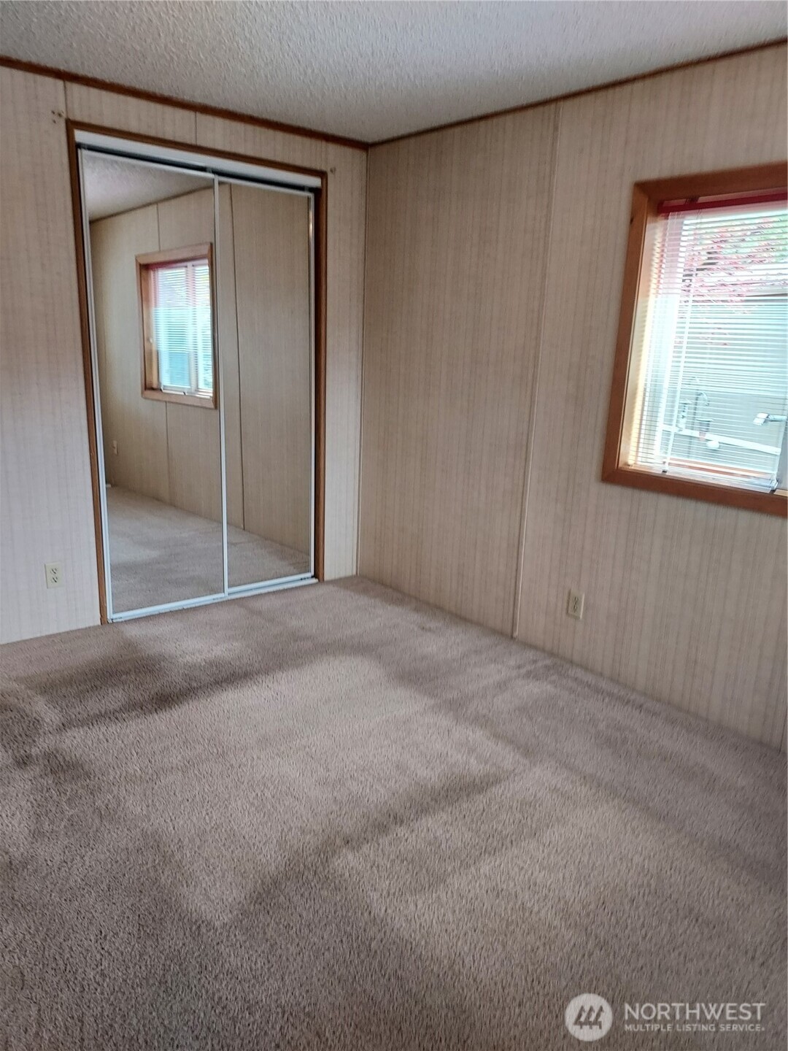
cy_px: 526
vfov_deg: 71.6
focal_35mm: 24
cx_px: 394
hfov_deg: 56.8
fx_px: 728
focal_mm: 4.6
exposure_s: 1/60
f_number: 1.8
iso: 160
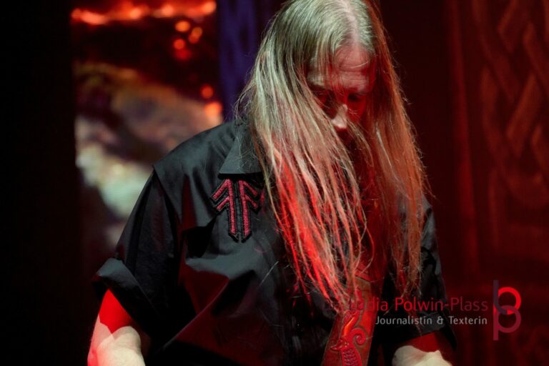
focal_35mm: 250
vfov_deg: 5.5
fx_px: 3820
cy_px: 183
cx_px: 274
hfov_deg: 8.2
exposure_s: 1/250
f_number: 6.3
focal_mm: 167
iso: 6400
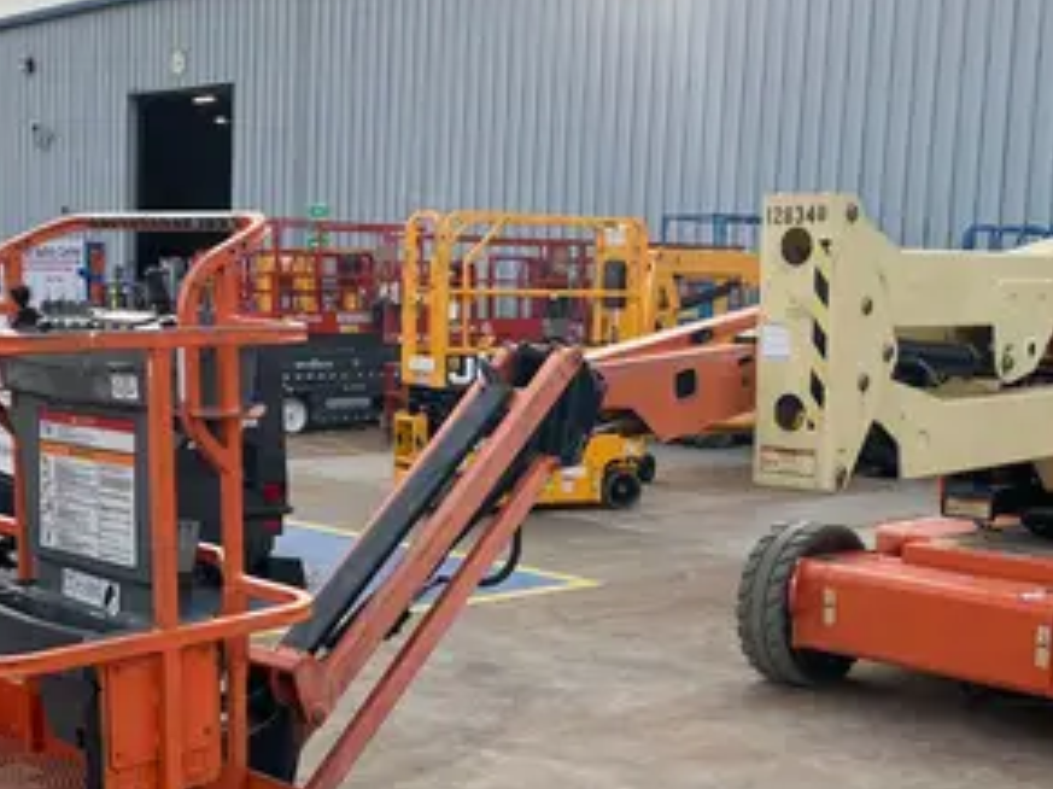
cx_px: 550
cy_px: 501
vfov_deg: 27.4
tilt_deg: -8.3
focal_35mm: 53
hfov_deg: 36.2
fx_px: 1612
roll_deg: -2.8
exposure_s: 1/516
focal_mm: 3.99
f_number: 1.8
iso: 32
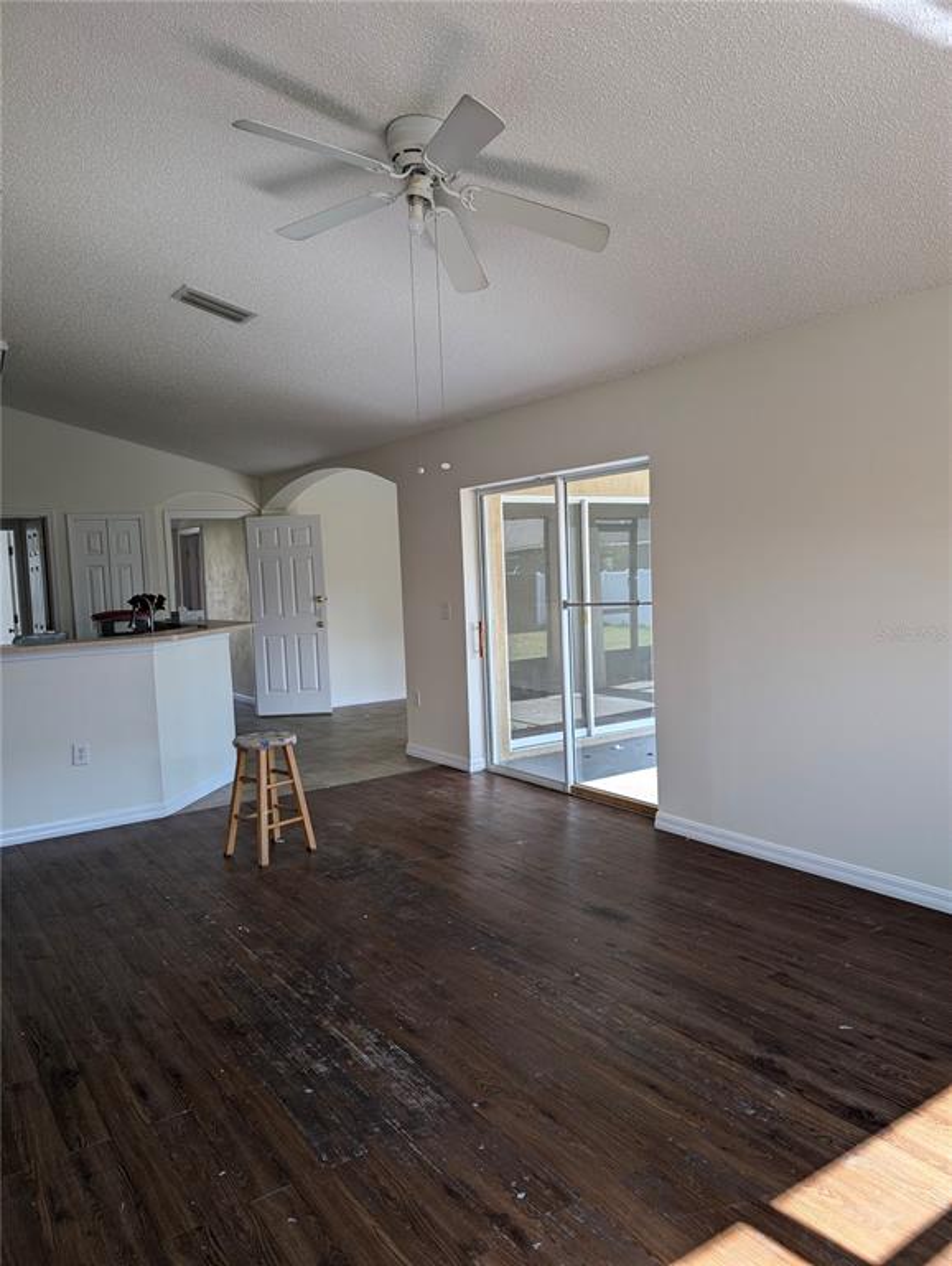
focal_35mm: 24
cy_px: 633
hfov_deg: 56.9
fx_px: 878
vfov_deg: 71.5
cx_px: 476
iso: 20
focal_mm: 6.9
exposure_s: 1/89.3
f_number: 1.68
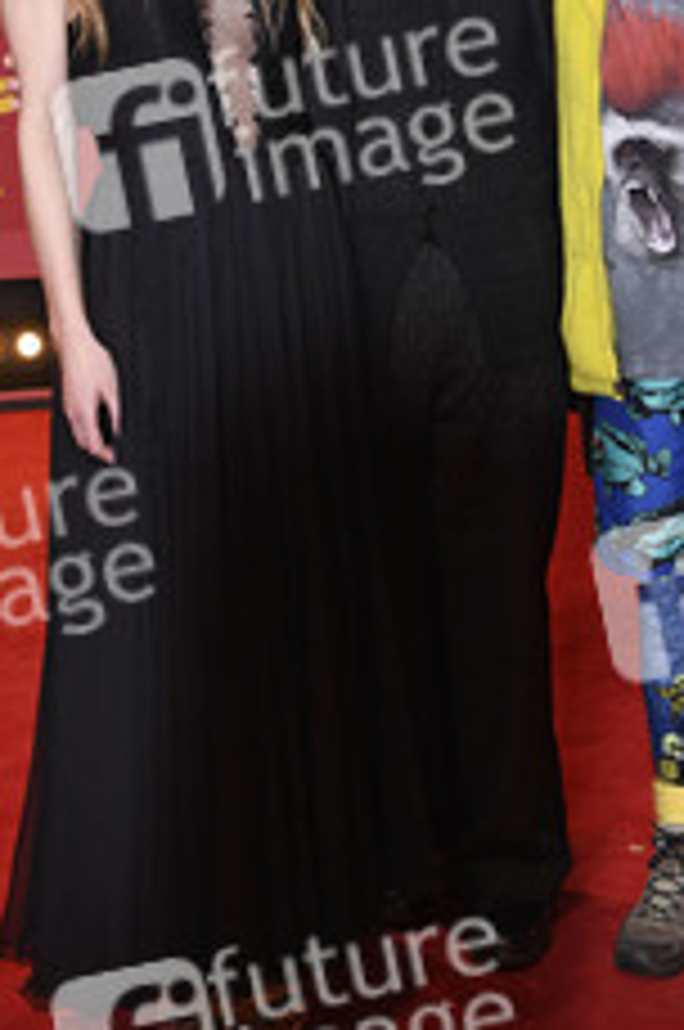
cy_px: 351
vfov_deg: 28.7
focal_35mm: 70
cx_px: 414
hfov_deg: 19.4
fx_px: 2001
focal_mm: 40
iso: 800
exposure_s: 1/640
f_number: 4
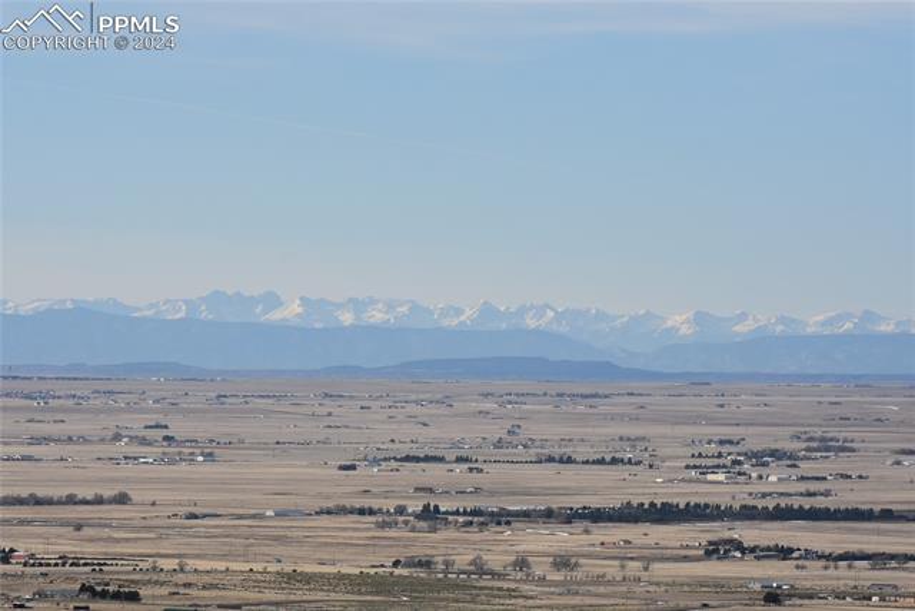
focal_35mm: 278
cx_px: 458
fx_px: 7054
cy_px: 306
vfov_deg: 5.0
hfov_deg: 7.4
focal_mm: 185
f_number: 8
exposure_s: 1/1000
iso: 360
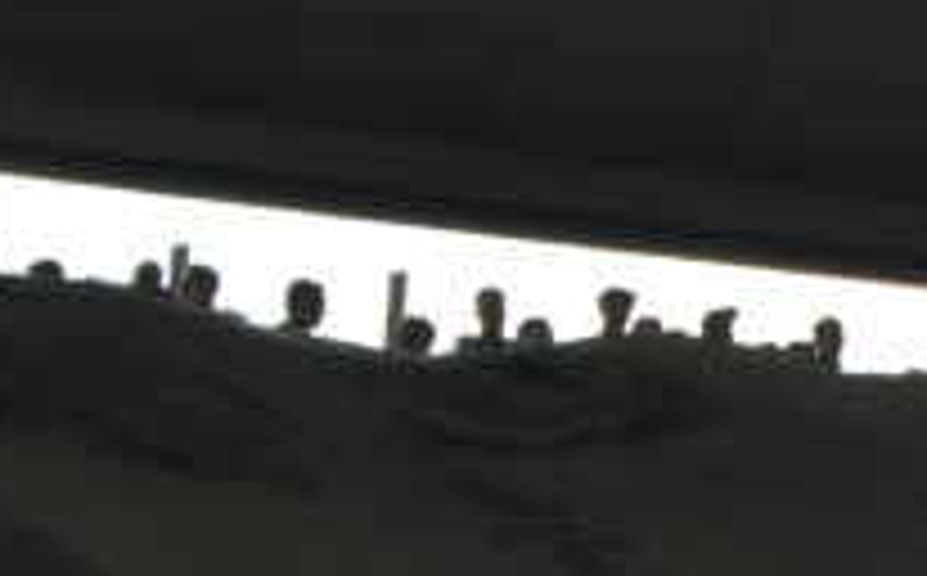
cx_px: 1454
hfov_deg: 2.4
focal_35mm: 891
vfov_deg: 1.5
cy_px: 1462
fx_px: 22472
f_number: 5.6
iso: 250
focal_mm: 75
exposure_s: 1/500
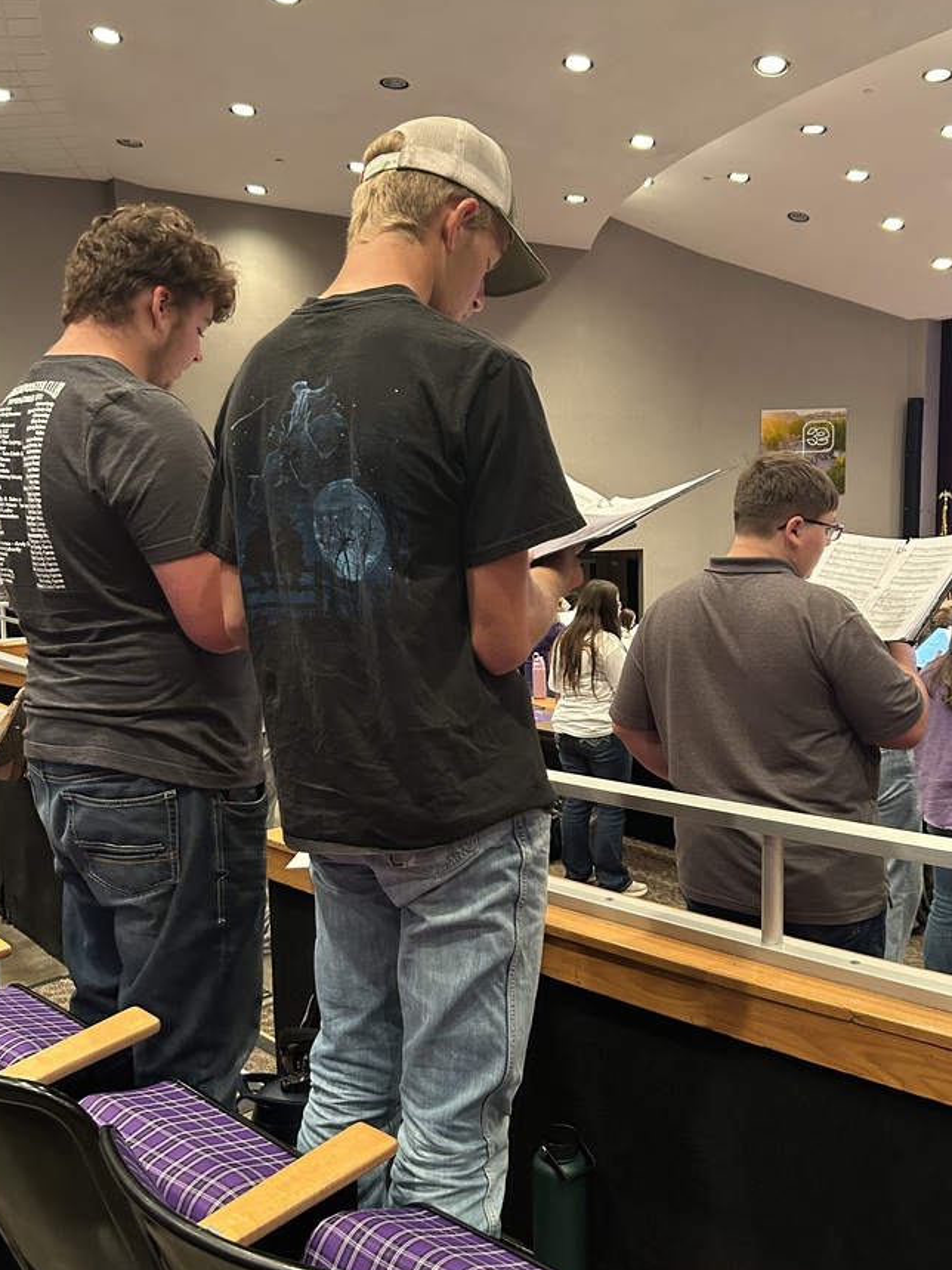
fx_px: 1137
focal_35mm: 31
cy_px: 646
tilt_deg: -8.1
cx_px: 526
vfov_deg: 58.4
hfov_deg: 45.4
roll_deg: +0.6
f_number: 1.5
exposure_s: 1/30
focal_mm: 5.7
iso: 500
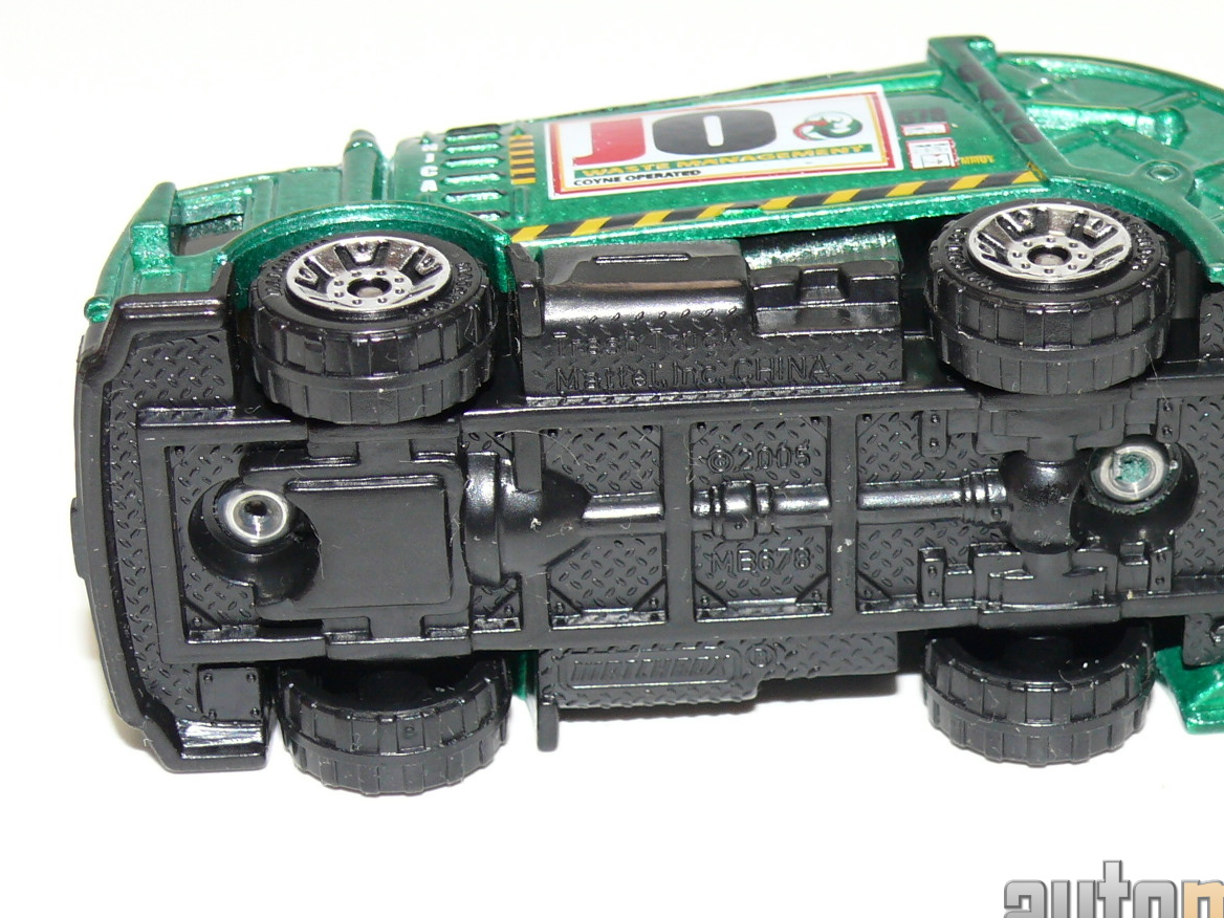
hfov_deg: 17.7
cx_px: 762
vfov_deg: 13.3
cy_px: 371
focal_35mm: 111
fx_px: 3925
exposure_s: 1/30
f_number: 4
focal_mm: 11.8
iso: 100
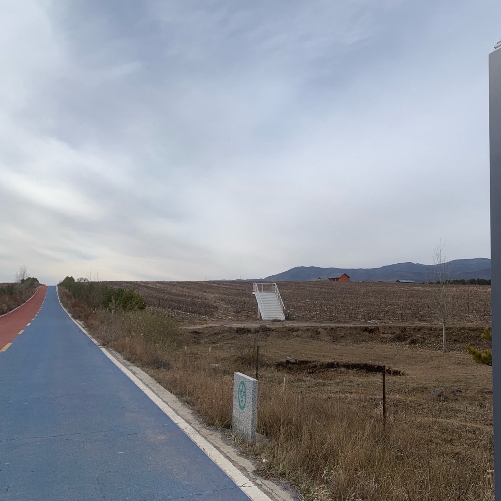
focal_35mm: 31
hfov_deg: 51.7
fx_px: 508
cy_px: 251
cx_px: 328
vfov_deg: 52.5
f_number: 1.8
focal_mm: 4.25
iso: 25
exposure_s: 1/3521
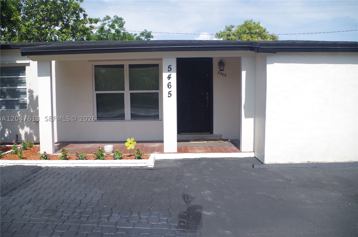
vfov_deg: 47.7
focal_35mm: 27
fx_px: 268
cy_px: 118
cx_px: 179
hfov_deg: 67.5
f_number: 7.1
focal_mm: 18
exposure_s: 1/200
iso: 100
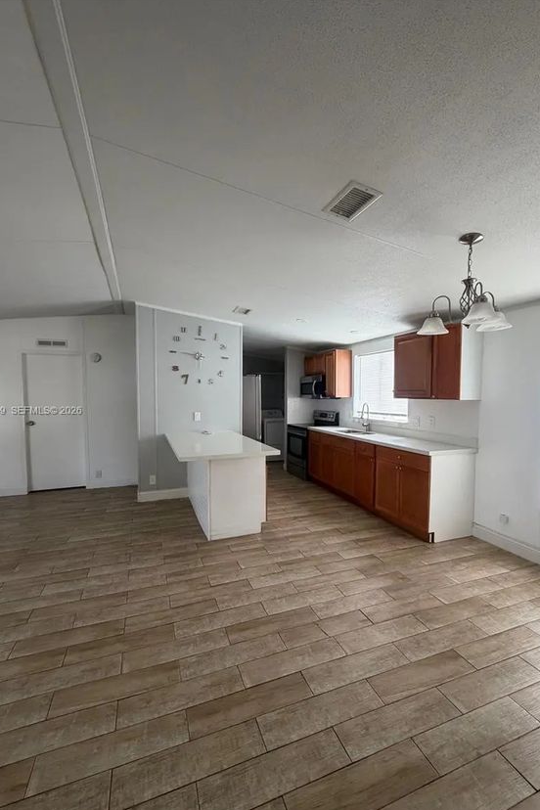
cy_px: 411
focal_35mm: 15
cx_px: 266
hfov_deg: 77.3
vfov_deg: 100.4
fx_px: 337
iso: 320
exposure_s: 1/121
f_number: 2.2
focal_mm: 2.22
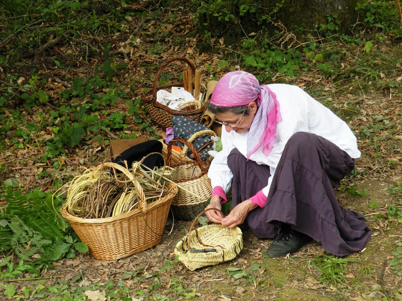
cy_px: 160
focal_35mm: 81
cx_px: 199
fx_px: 941
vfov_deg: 18.2
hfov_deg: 24.1
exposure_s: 1/60.5
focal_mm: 13.4
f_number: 4
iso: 87
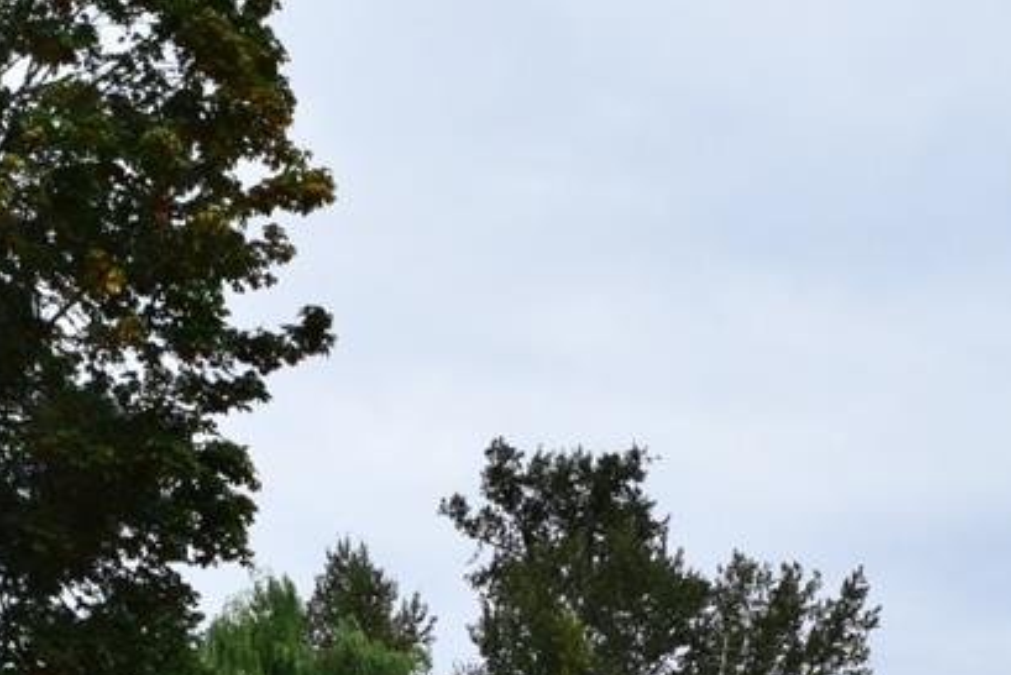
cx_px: 408
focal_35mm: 99
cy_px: 996
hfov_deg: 20.6
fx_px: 2781
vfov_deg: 13.1
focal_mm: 18
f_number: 11
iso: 360
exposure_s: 1/500
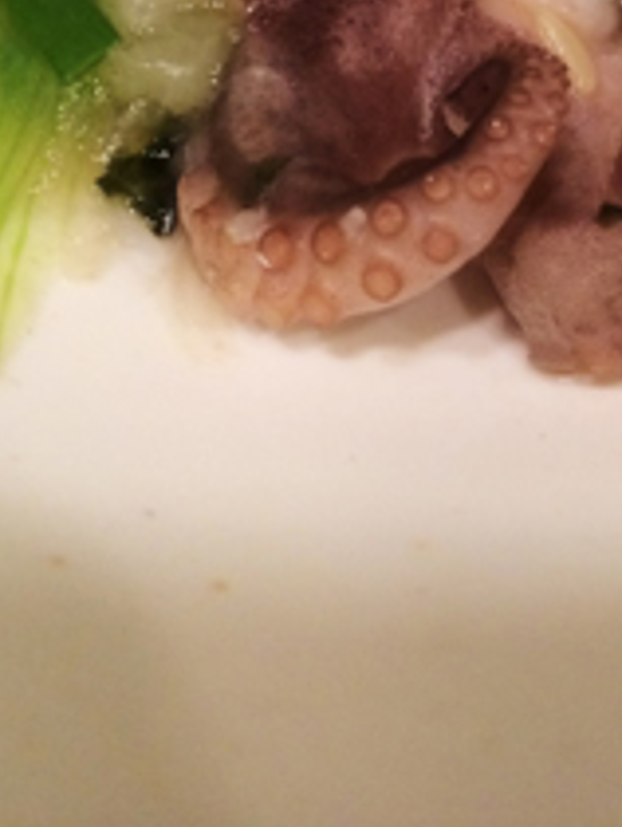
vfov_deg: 23.2
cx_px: 435
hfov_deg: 19.3
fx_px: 1817
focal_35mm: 76
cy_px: -193
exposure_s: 1/30
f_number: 2.2
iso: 160
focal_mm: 4.12
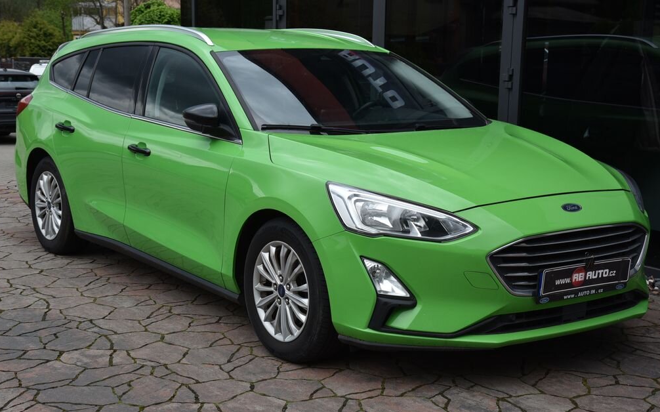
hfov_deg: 37.5
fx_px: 971
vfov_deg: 24.0
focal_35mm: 54
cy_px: 193
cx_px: 328
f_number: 10
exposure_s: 1/400
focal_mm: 52
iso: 500
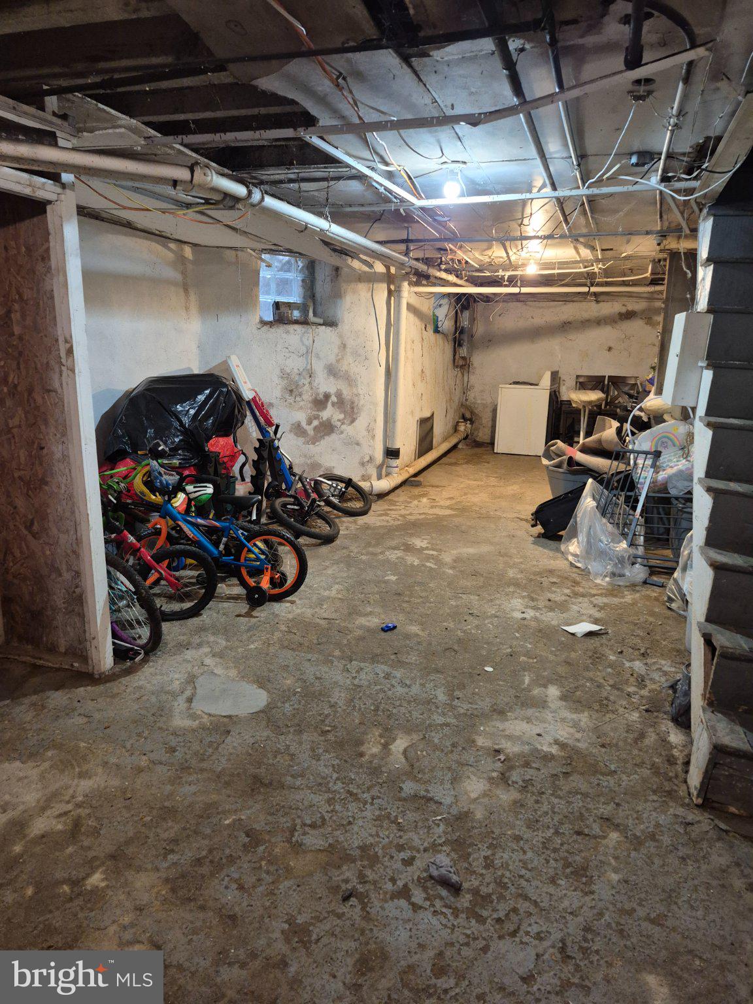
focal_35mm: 23
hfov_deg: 58.9
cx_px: 376
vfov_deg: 73.9
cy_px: 502
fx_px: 667
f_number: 1.8
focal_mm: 5.4
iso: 640
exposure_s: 1/60
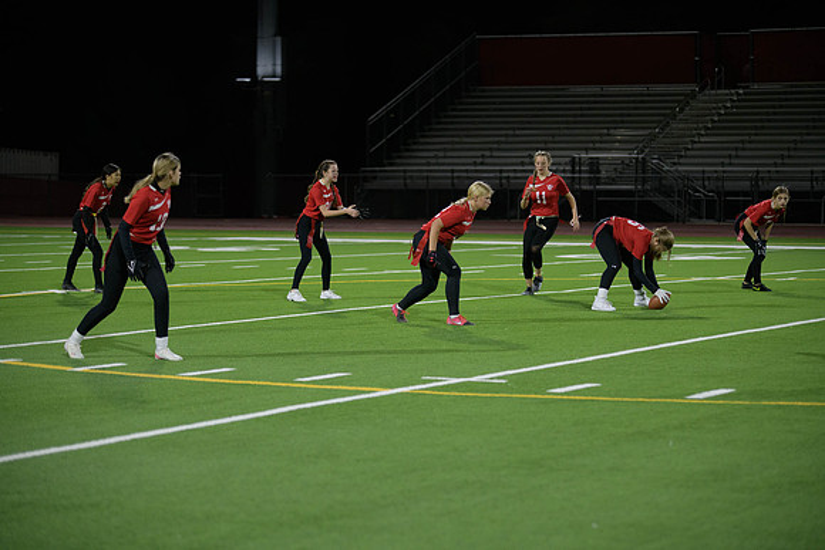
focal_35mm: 110
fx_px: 2521
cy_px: 275
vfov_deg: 12.5
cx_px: 412
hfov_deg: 18.6
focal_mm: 110
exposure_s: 1/640
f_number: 2.8
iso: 2200
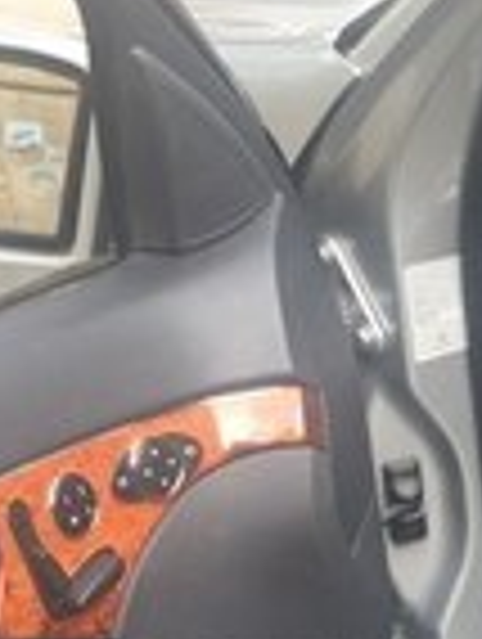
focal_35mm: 101
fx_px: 1870
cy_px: 702
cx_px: 568
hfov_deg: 14.3
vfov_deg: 18.7
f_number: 2.2
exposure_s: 1/176
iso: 32
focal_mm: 4.15
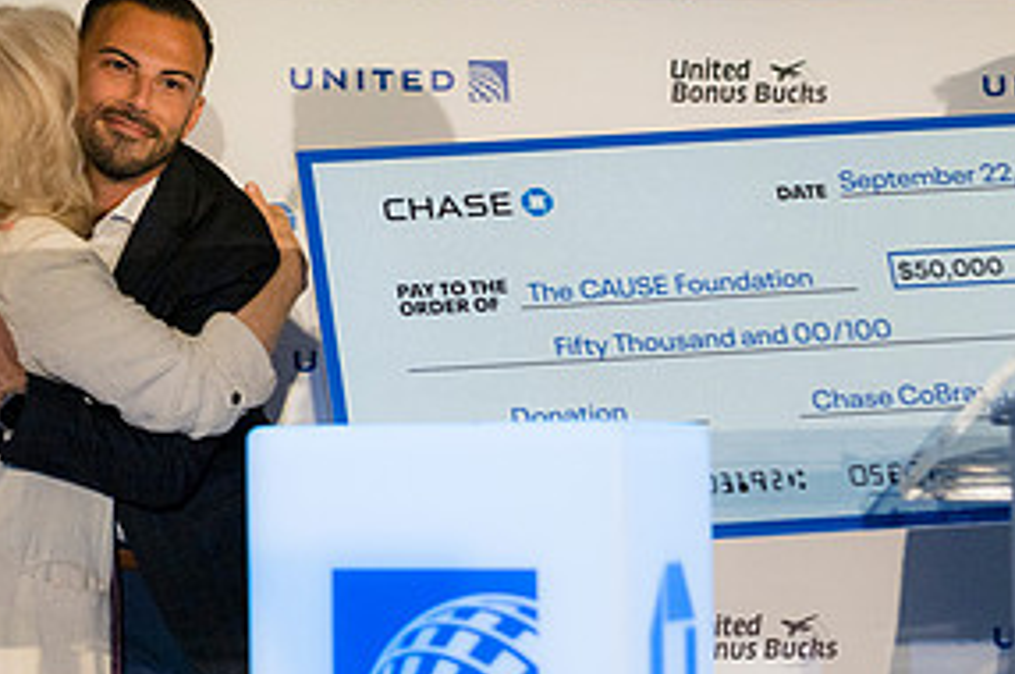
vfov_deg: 10.5
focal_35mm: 130
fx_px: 3661
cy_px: 411
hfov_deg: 15.5
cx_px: -7
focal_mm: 43
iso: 450
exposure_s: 1/200
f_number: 2.8
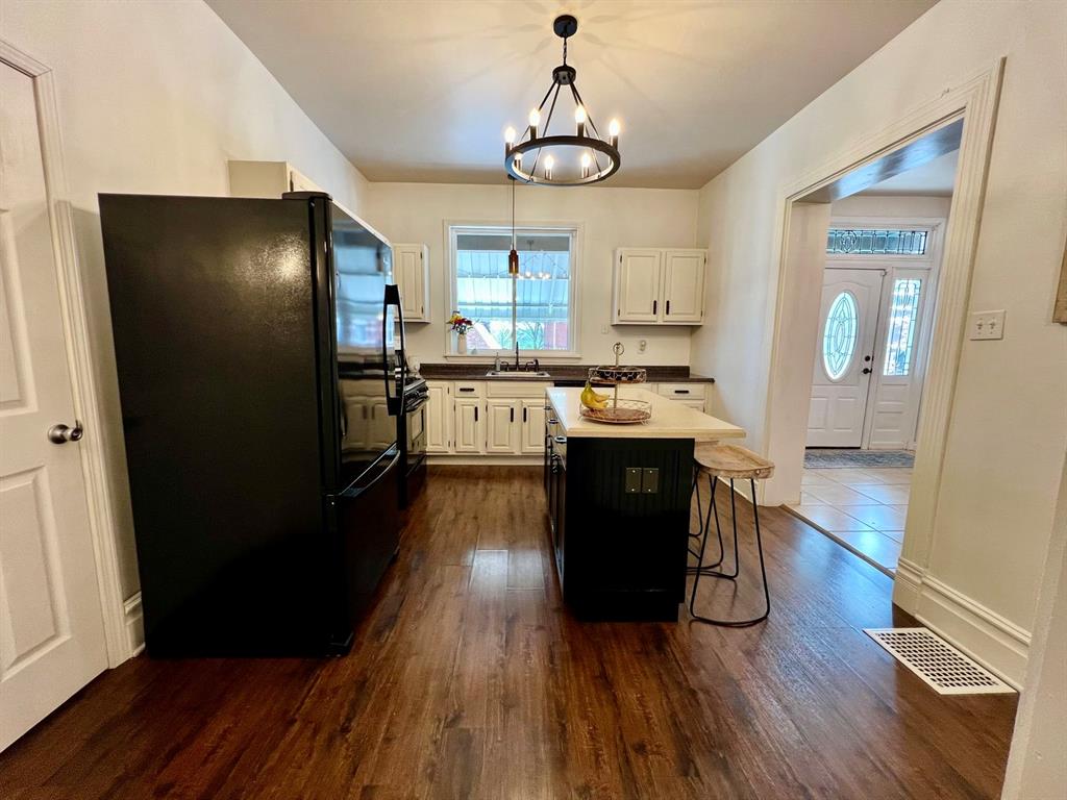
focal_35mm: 13
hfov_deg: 106.2
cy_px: 400
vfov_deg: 89.9
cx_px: 534
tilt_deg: -8.6
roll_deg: -0.8
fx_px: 401
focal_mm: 1.57
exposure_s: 1/120
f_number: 1.8
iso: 160
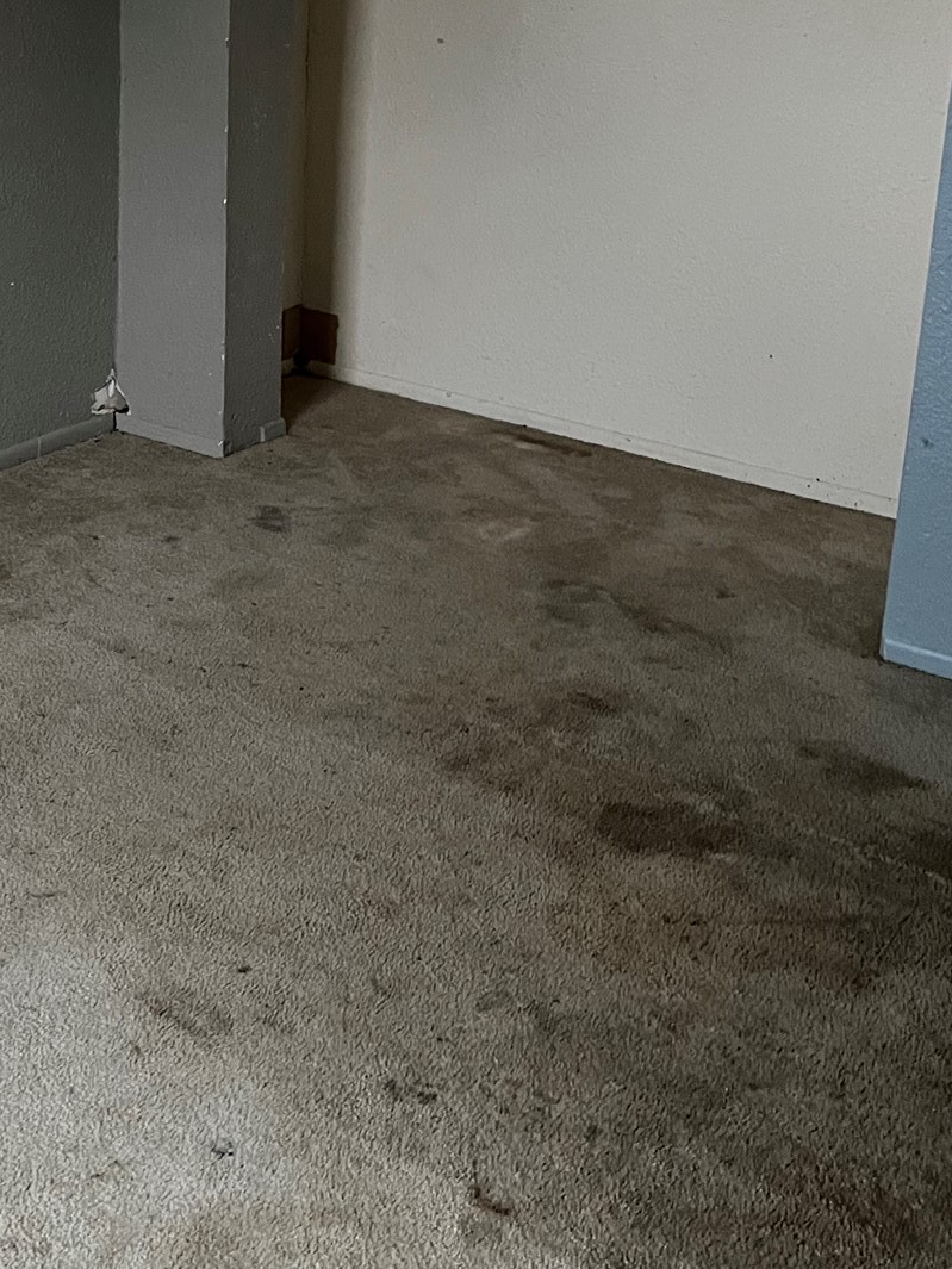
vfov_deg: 36.9
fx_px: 1833
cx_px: 85
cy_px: 267
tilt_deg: -13.7
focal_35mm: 50
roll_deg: +0.0
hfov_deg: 28.0
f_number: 1.6
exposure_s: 1/34
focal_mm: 5.1
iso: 640
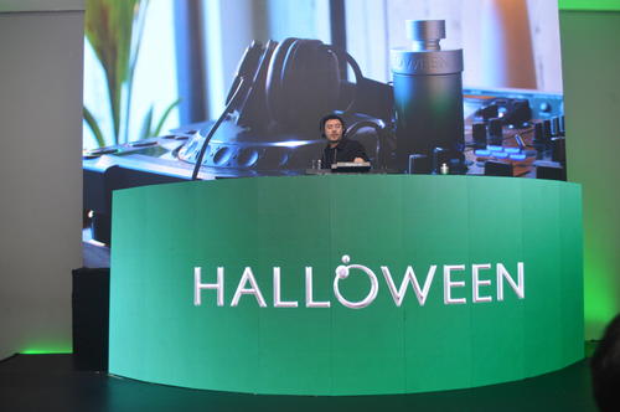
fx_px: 568
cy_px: 206
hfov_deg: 57.3
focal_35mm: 33
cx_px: 310
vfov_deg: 39.9
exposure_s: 1/60
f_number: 4
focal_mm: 22
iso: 400
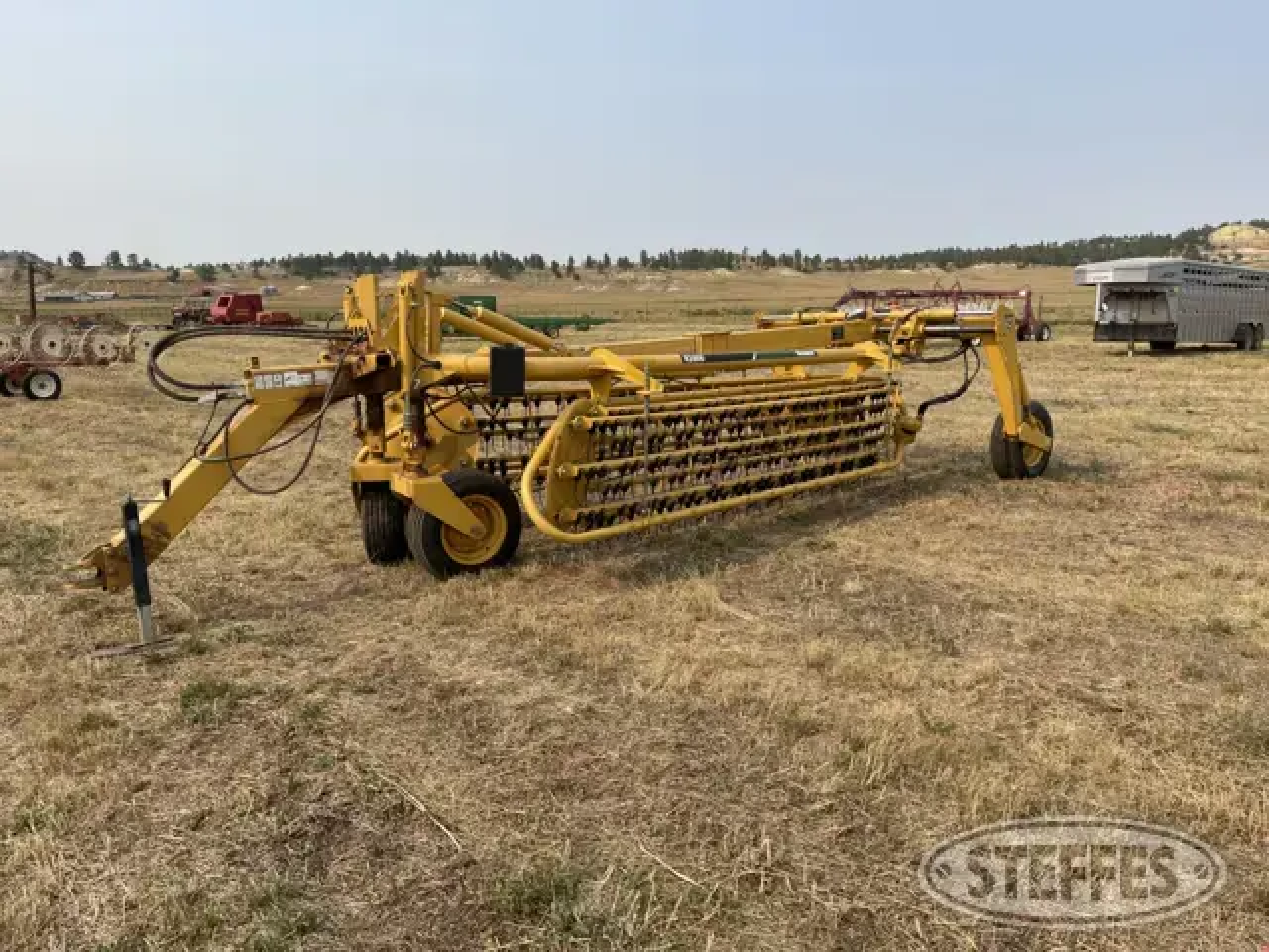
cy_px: 476
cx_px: 634
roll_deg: +0.6
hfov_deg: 67.3
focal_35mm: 26
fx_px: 953
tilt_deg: -9.9
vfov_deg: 53.1
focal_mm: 5.1
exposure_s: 1/3003
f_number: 1.6
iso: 32
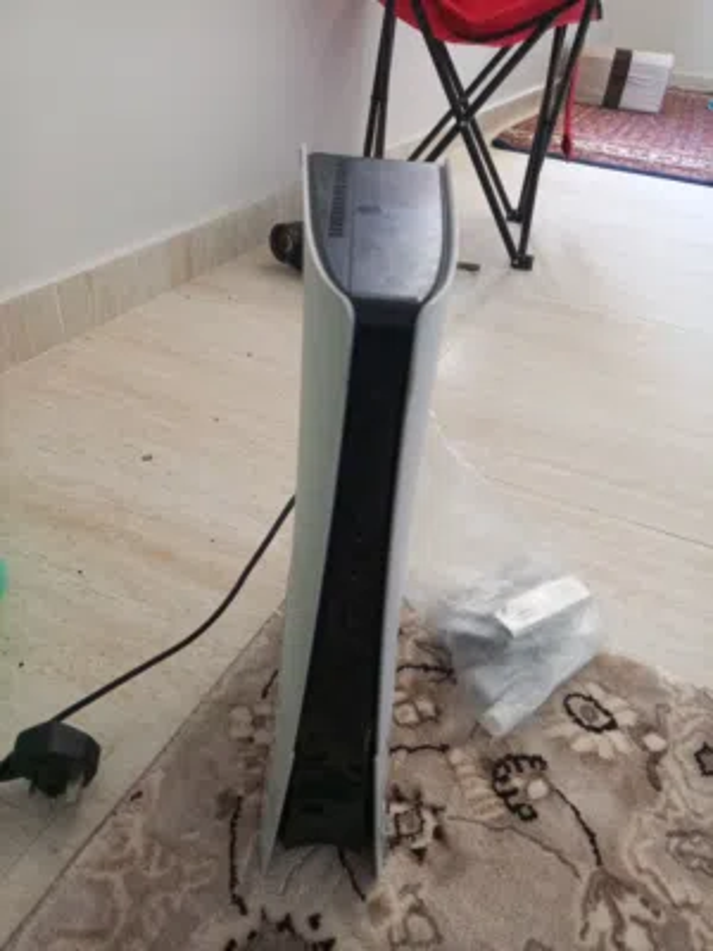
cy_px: 476
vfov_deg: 69.4
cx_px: 356
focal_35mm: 25
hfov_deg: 54.9
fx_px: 687
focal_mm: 4.69
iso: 942
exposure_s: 1/60
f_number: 1.79
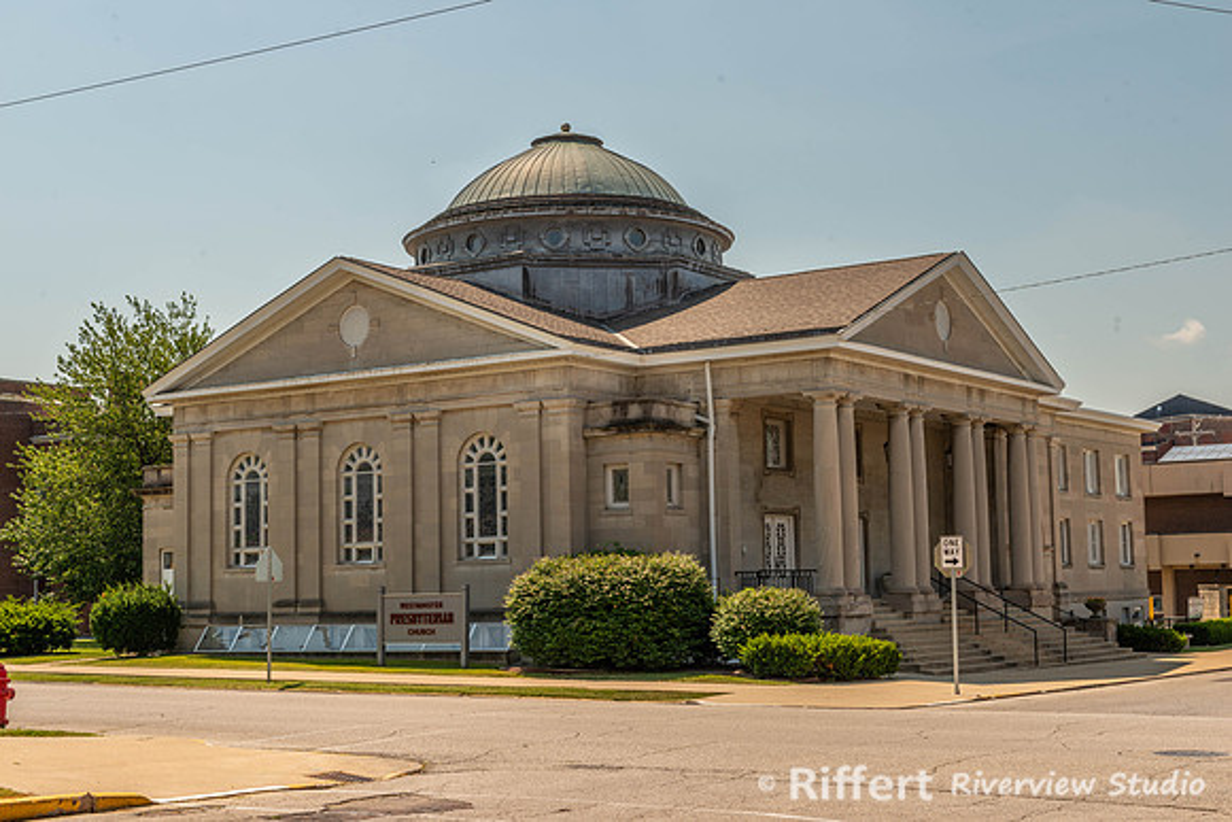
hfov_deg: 38.2
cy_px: 411
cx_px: 616
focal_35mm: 52
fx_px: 1780
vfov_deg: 26.0
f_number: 11
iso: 100
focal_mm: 52
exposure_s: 1/200
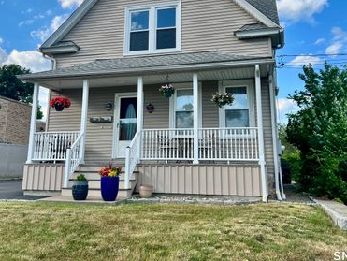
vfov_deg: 40.3
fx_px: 351
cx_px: 169
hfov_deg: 52.6
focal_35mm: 35
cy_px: 88
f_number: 1.5
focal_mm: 5.7
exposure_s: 1/2045
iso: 50
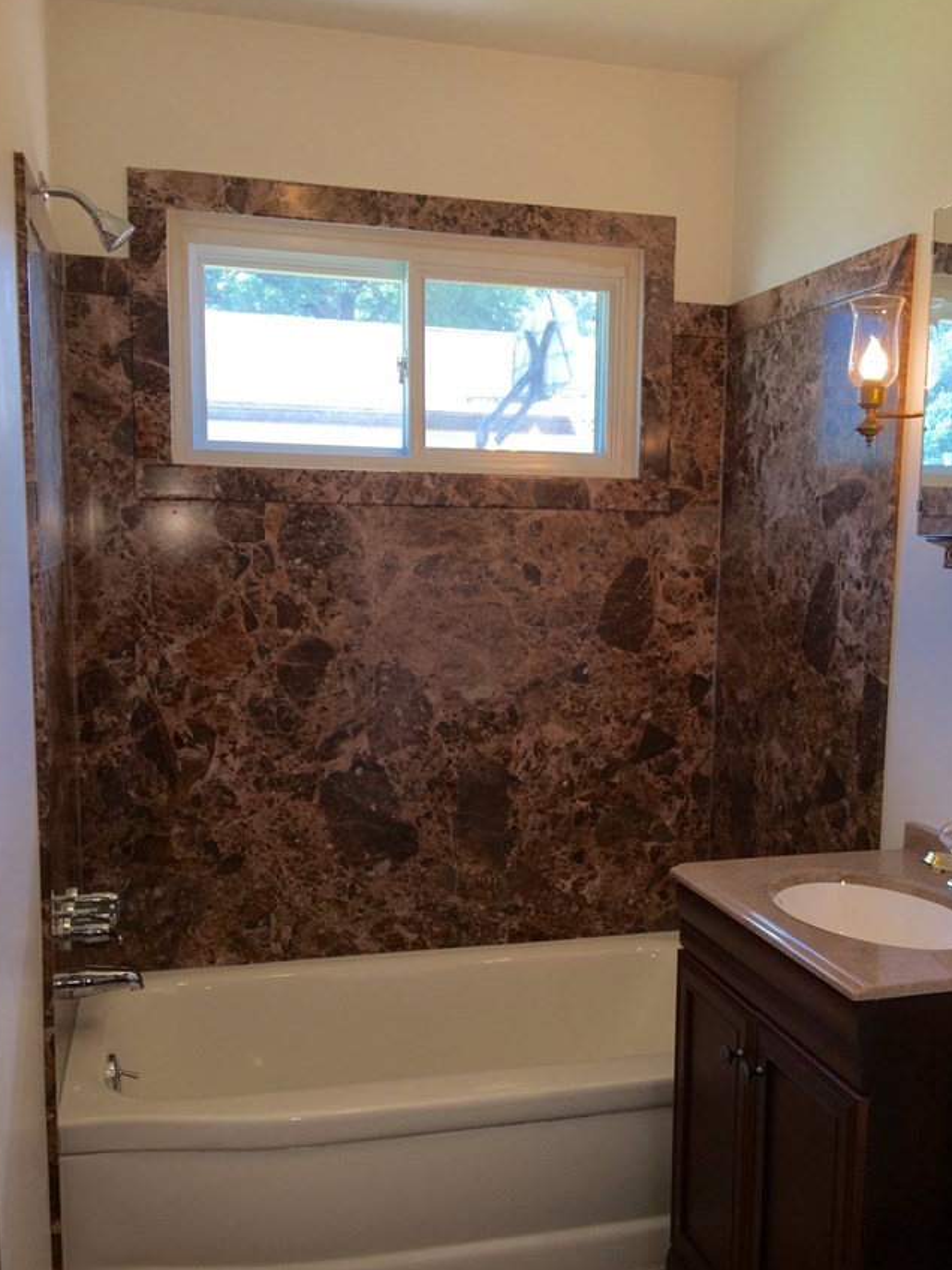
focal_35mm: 35
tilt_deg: -7.7
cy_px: 722
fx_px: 1283
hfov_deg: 40.6
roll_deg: -1.2
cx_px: 552
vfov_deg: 52.5
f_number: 2.2
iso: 25
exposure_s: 1/39
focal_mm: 4.15
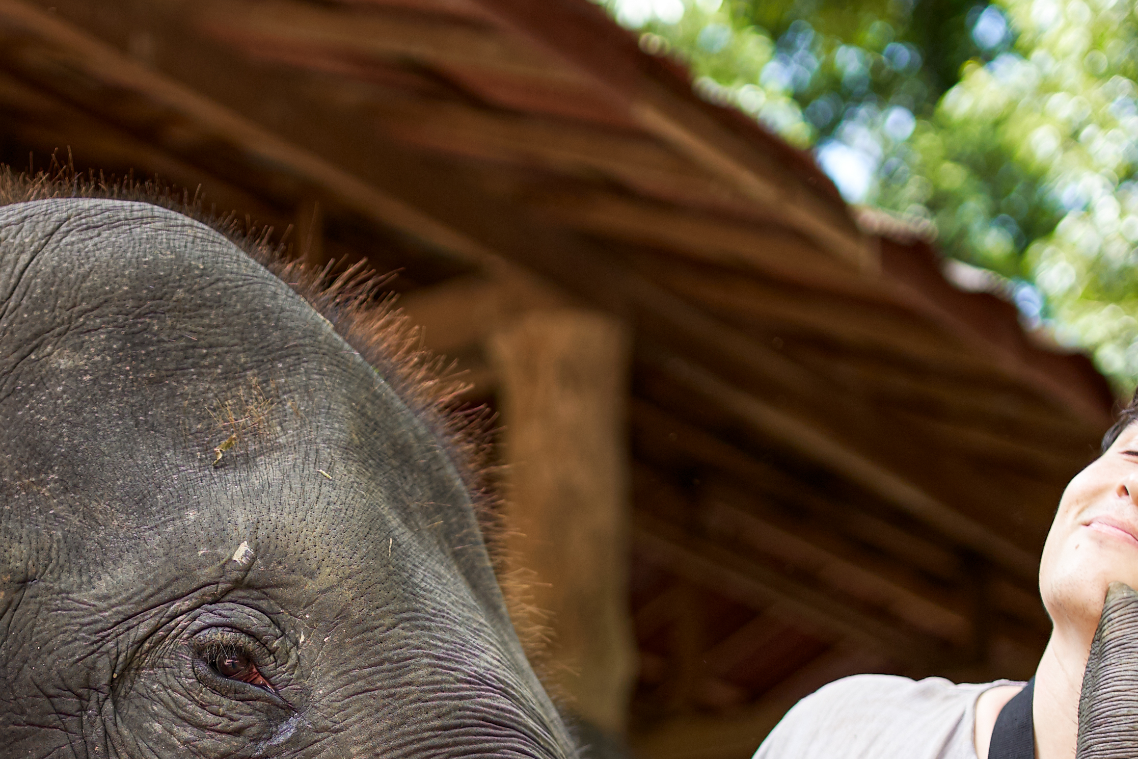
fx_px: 2971
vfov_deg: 14.1
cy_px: 937
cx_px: 254
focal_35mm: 94
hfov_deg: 21.5
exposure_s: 1/800
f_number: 1.8
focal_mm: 35
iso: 160
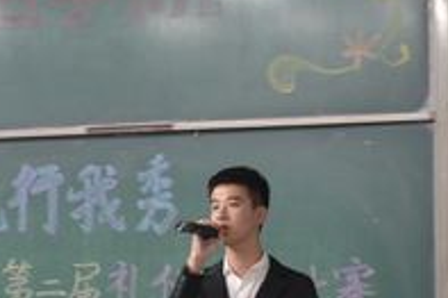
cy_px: 146
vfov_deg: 9.5
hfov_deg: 14.2
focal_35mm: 144
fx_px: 1791
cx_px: 186
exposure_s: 1/6
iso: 900
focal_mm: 45
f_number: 5.3
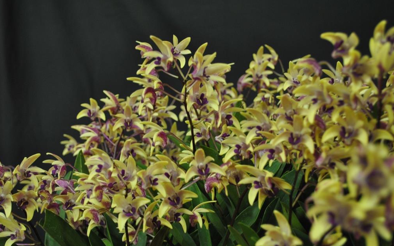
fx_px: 537
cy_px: 126
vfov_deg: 25.8
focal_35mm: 50
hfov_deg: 40.3
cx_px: 199
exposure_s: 1/6
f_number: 4.8
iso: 400
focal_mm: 32
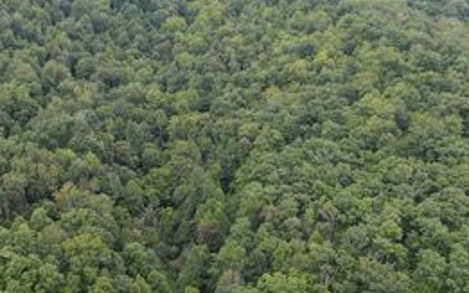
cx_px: 142
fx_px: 601
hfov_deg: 41.9
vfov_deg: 27.4
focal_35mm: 47
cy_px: 163
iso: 250
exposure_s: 1/500
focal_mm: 14.45
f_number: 2.8
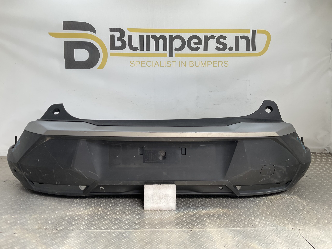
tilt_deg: -10.0
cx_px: 166
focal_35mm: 29
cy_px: 124
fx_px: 278
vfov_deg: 48.2
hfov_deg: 61.7
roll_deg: -1.0
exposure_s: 1/256
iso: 16
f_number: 1.8
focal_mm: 3
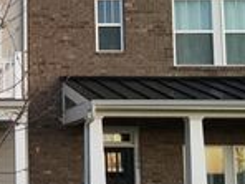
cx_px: -127
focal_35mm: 98
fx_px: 694
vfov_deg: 15.1
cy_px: 122
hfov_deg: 17.8
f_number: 2.2
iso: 40
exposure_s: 1/15
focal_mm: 4.15
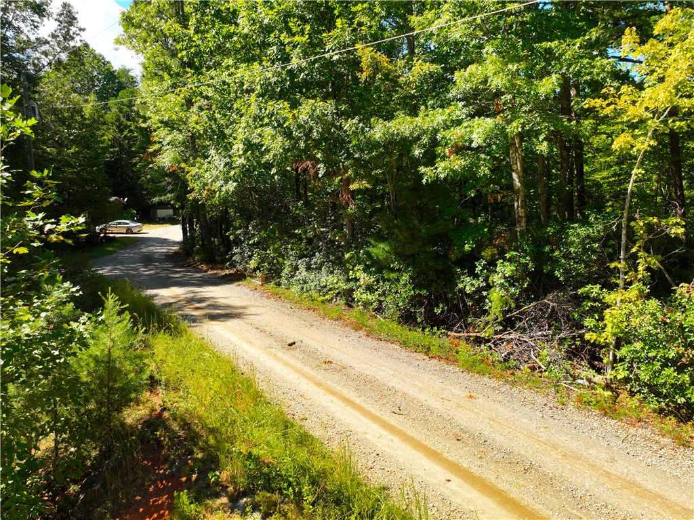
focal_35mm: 24
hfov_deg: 71.6
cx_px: 347
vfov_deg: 56.8
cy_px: 260
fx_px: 481
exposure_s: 1/120
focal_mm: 12.29
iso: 130
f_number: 2.8
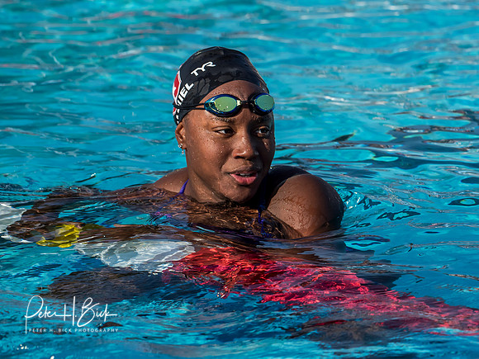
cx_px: 240
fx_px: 5549
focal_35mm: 401
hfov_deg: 4.9
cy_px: 180
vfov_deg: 3.7
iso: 250
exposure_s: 1/1600
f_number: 5.6
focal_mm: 200
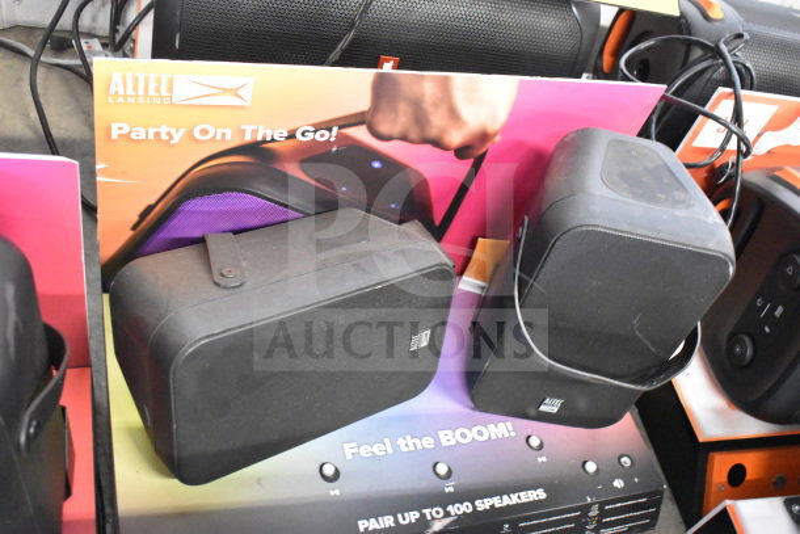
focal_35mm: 34
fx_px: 767
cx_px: 400
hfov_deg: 55.1
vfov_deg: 38.4
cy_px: 267
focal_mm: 23
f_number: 3.8
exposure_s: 1/40
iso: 8000
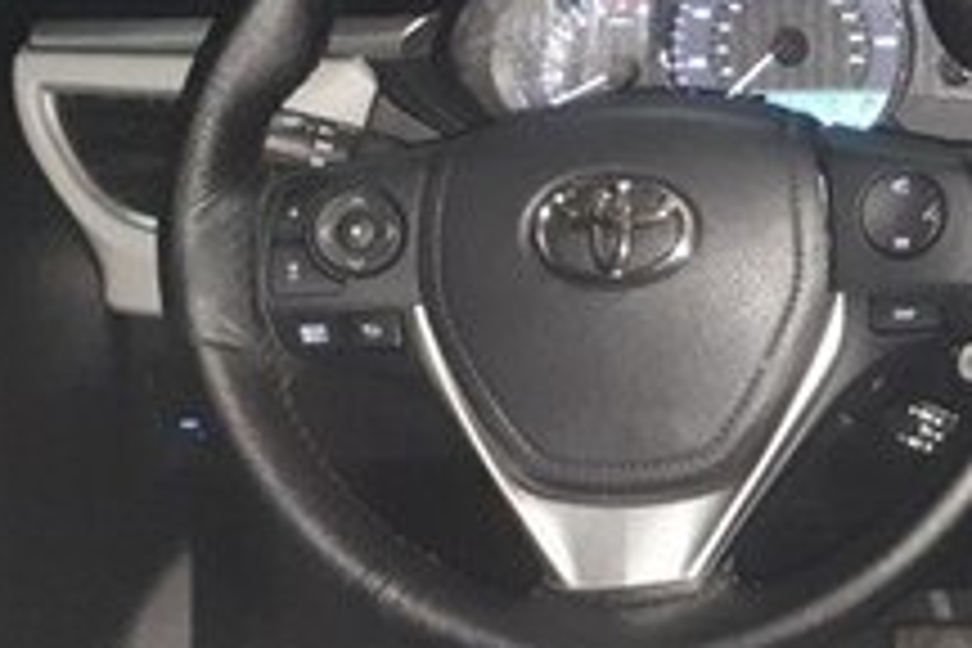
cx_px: 1458
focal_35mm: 86
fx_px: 2322
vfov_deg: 15.9
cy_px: 353
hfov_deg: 20.3
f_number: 1.9
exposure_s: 1/17
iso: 640
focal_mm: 3.6
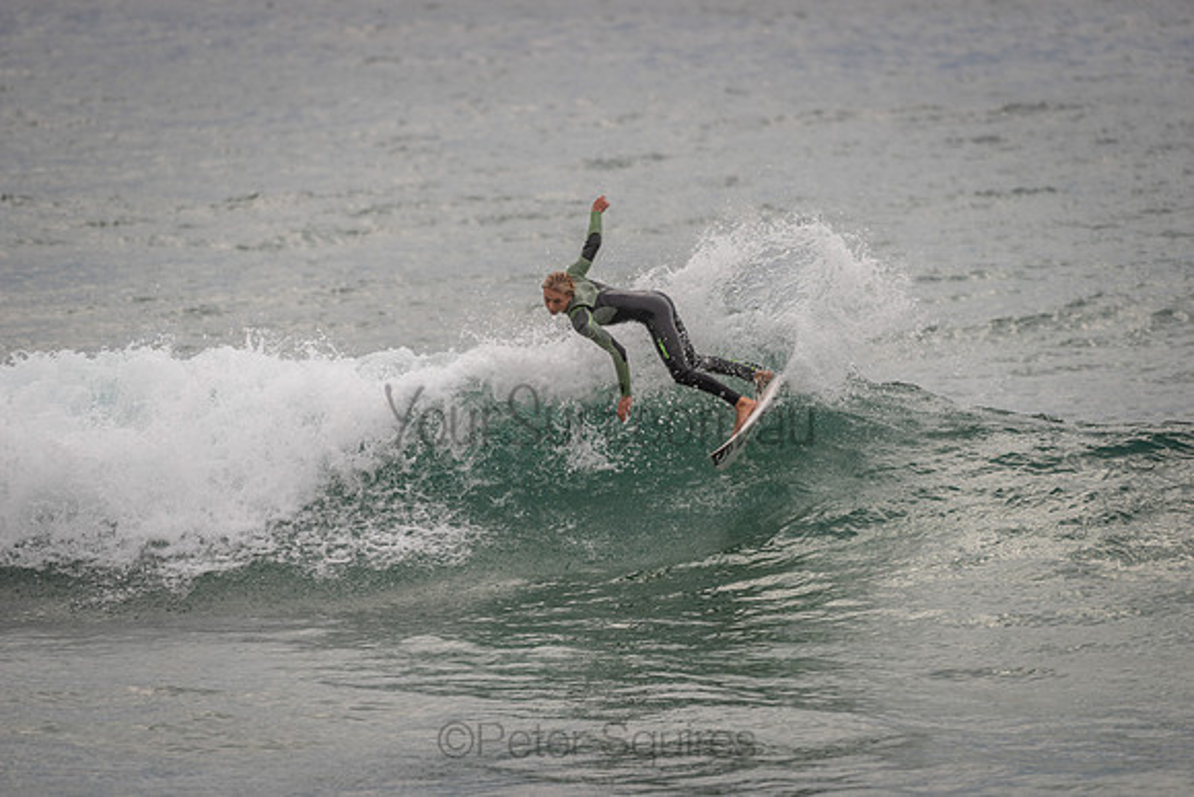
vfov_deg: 3.3
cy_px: 398
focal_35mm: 420
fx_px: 13933
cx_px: 597
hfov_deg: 4.9
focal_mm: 420
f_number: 5.6
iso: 140
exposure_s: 1/320
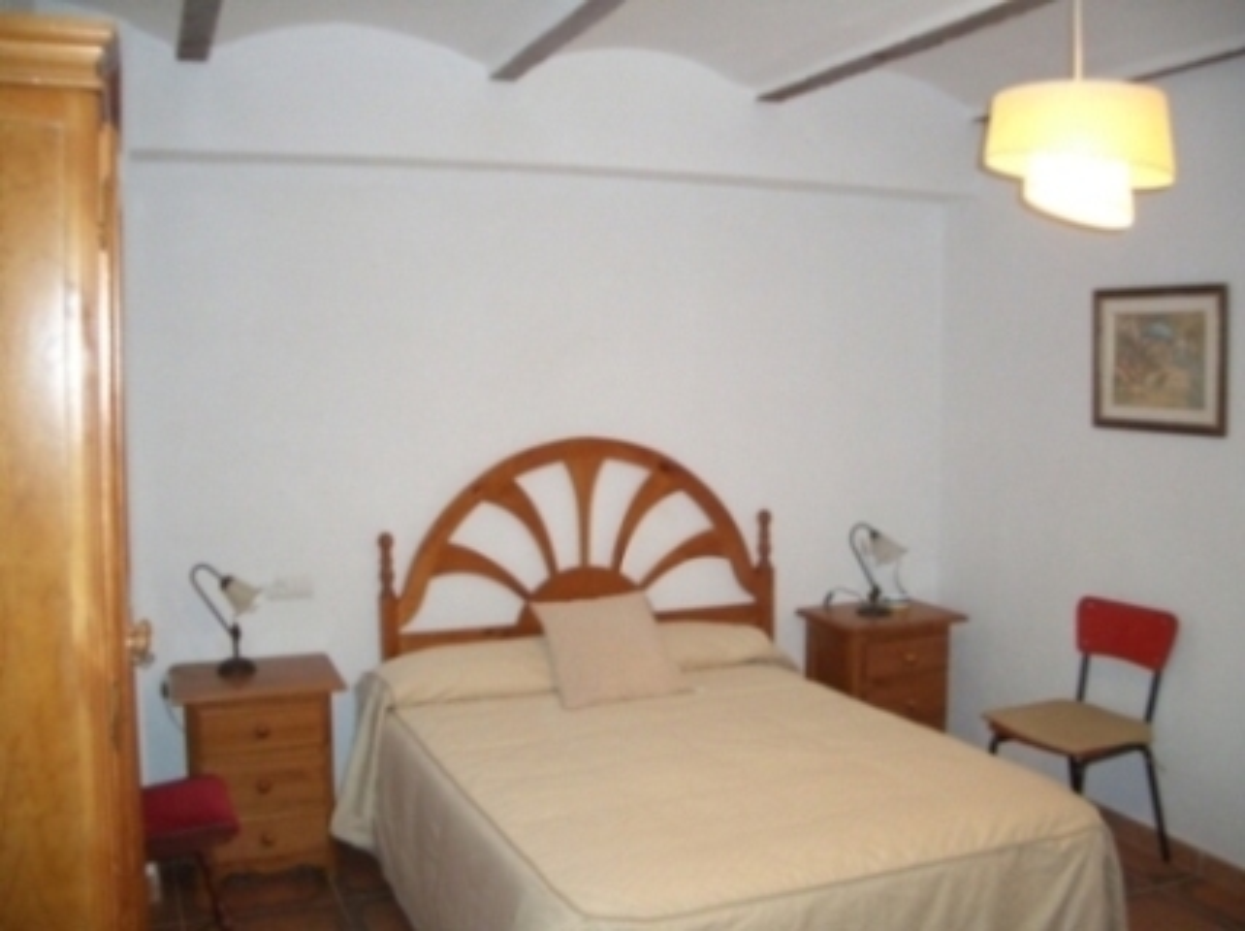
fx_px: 1257
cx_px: 622
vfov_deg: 40.6
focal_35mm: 35
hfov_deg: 52.7
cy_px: 466
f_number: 2.6
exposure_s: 1/60
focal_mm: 5.8
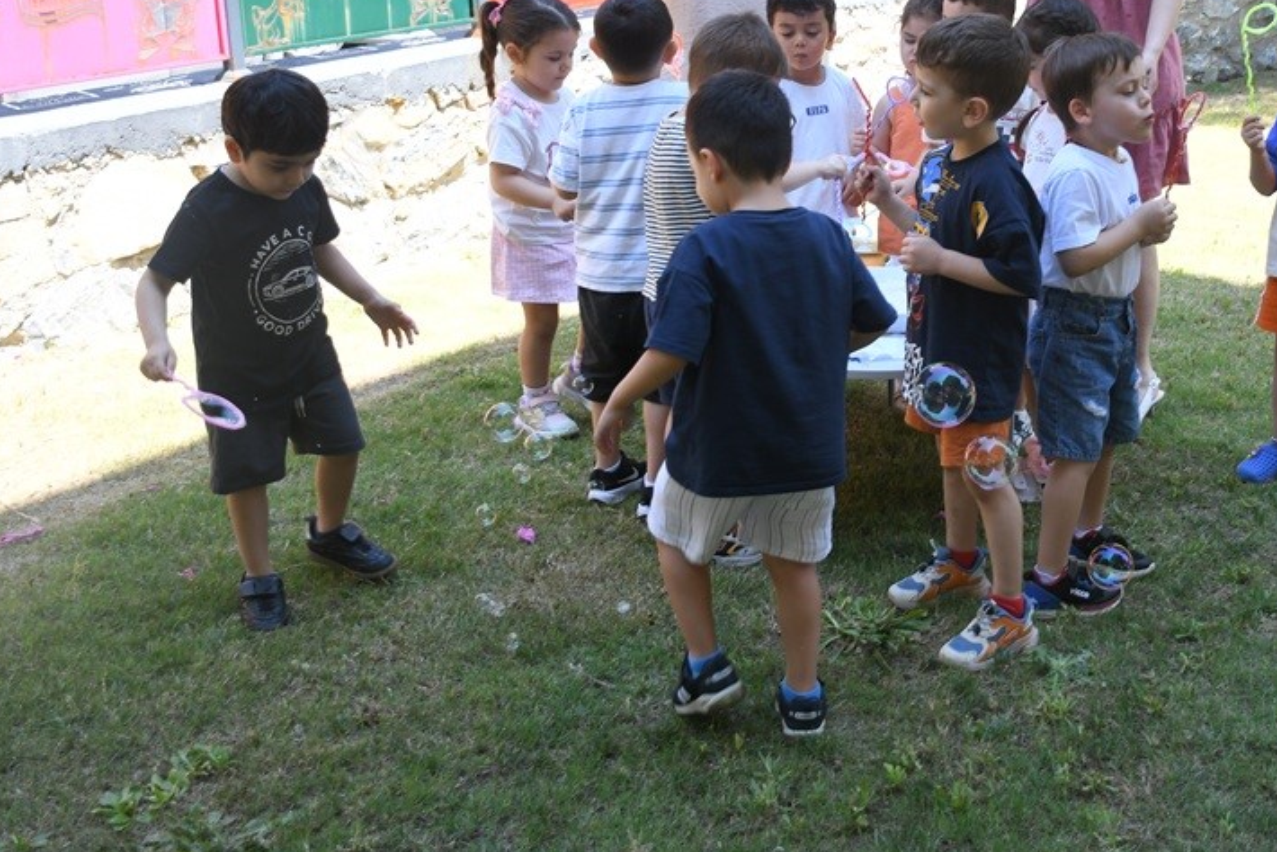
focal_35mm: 47
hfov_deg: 40.7
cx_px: 952
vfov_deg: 28.3
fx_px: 1668
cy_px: 237
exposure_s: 1/160
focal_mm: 20
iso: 100
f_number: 3.5
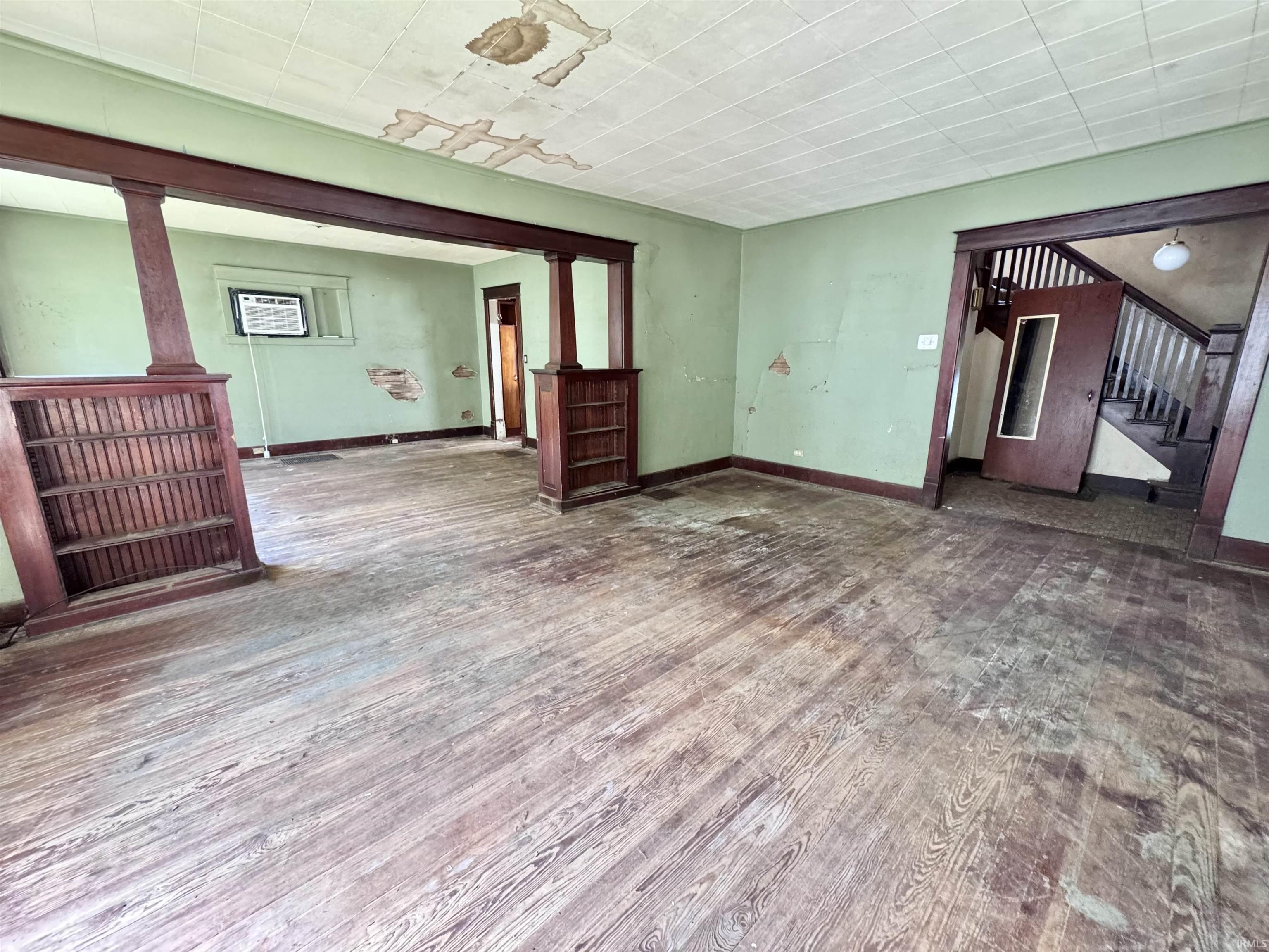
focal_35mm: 14
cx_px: 634
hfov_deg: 102.1
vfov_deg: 85.7
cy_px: 476
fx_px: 513
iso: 400
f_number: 2.2
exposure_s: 1/60
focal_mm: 2.22
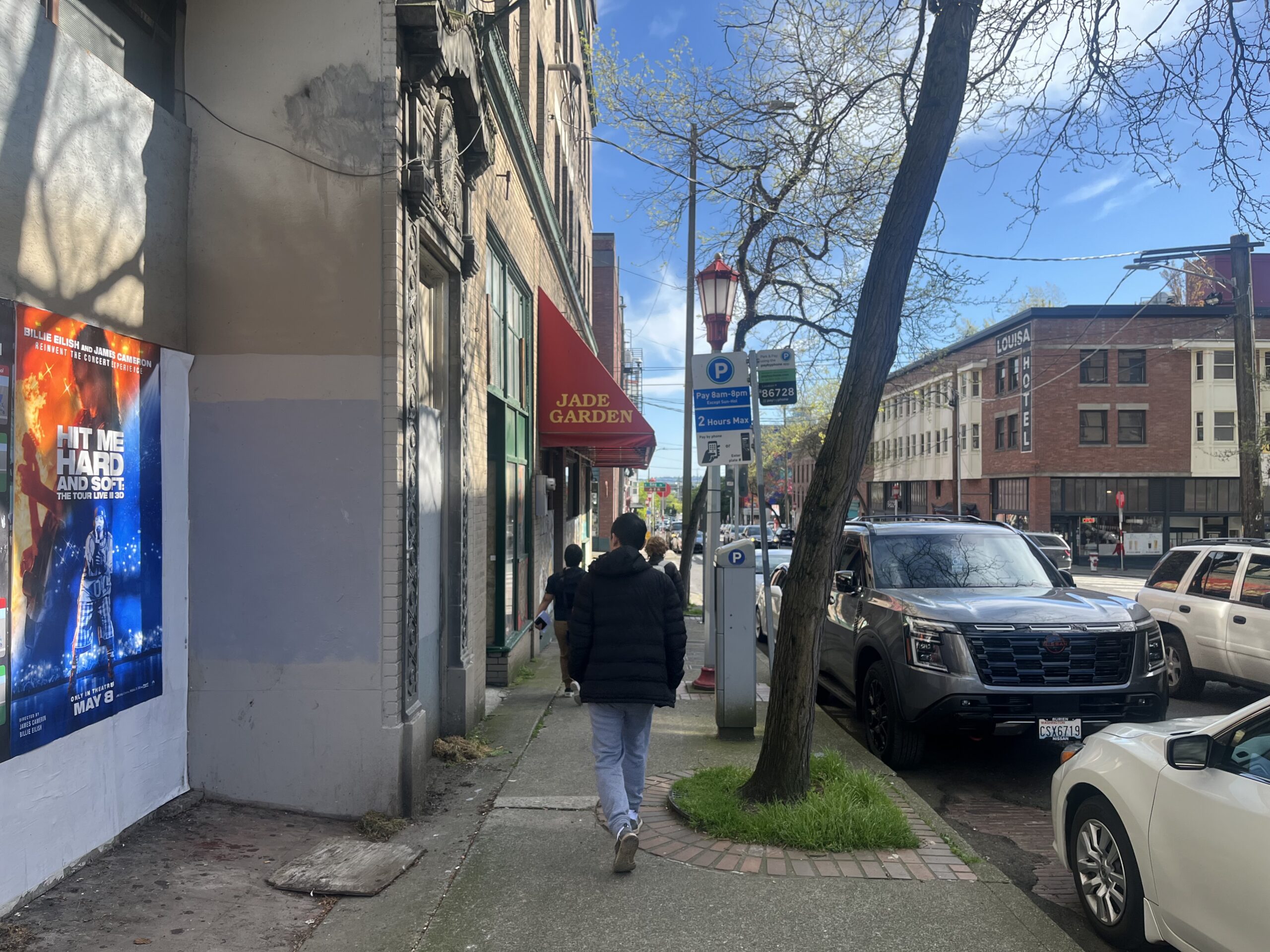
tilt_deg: +0.6
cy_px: 476
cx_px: 635
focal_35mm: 26
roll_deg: +0.9
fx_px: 954
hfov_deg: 67.3
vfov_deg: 53.1
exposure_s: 1/1497
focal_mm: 5.1
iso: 50
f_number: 1.6
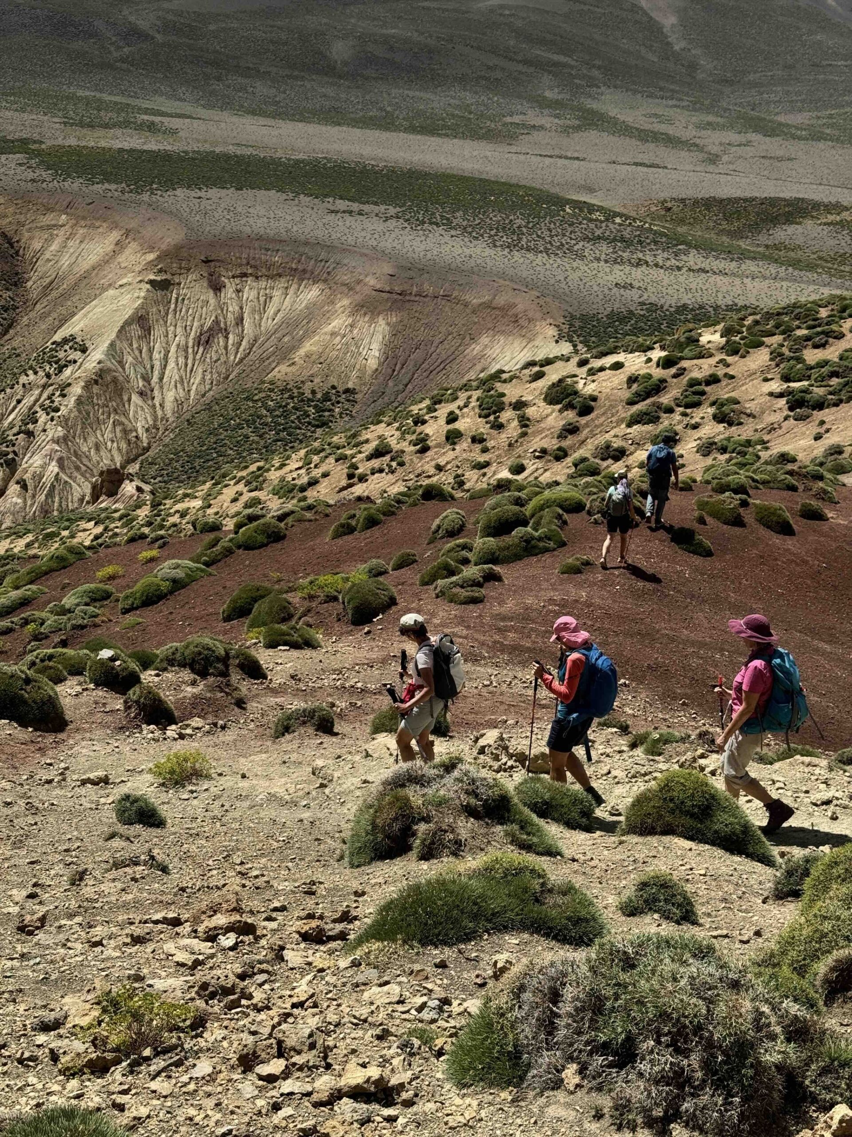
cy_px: 568
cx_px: 426
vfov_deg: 39.7
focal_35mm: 48
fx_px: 1575
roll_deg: -2.5
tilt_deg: -18.0
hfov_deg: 30.3
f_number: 1.78
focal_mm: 6.76
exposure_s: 1/4310
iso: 64
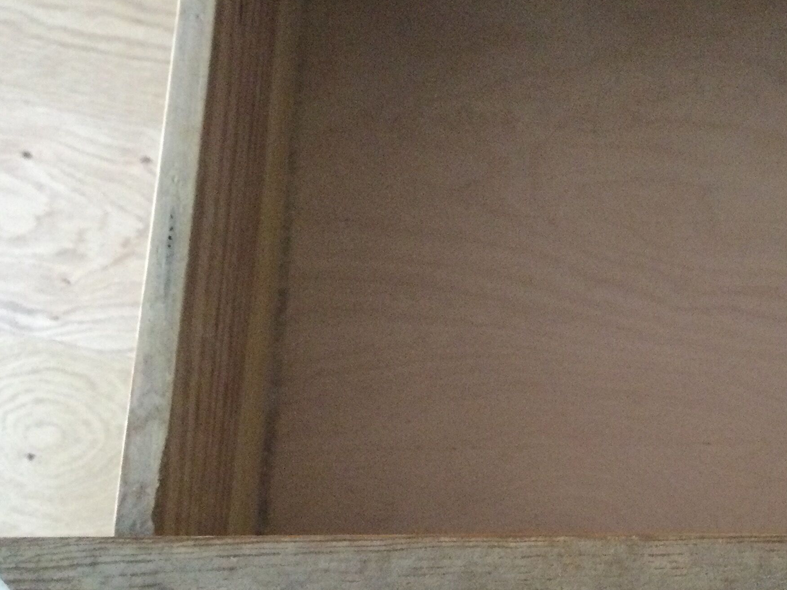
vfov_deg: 25.1
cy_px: 369
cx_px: 663
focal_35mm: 58
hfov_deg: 32.1
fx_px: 1318
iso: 400
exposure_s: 1/17
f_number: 2.4
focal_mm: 3.3
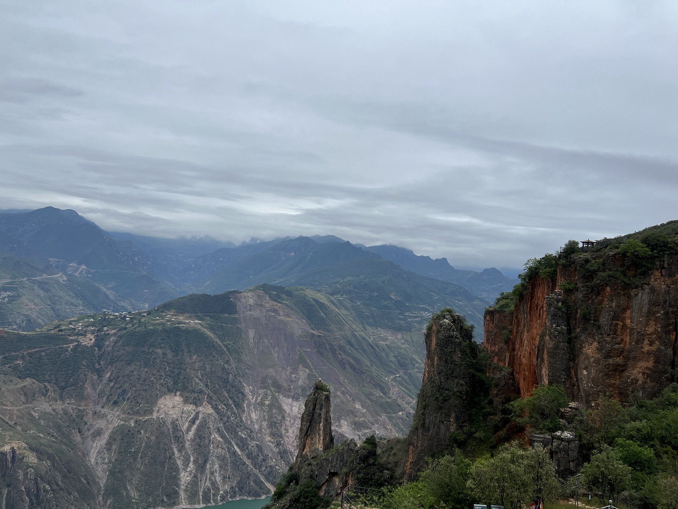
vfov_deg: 53.1
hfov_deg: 67.3
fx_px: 509
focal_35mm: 26
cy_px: 254
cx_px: 339
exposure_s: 1/3831
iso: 50
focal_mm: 5.7
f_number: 1.5
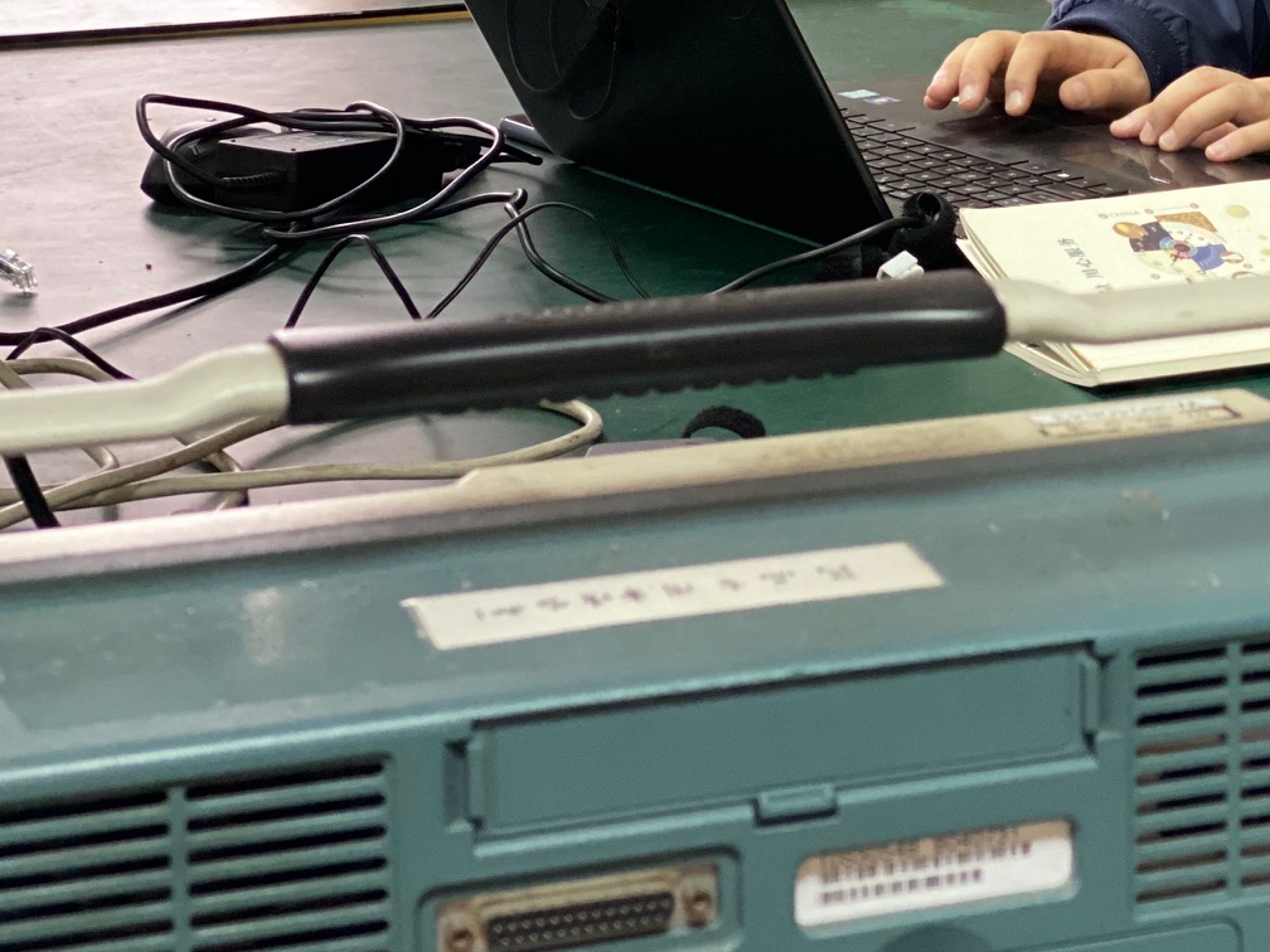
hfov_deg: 18.6
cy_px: 84
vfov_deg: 14.1
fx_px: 3816
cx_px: 1107
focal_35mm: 104
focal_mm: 6
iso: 400
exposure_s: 1/33
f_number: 2
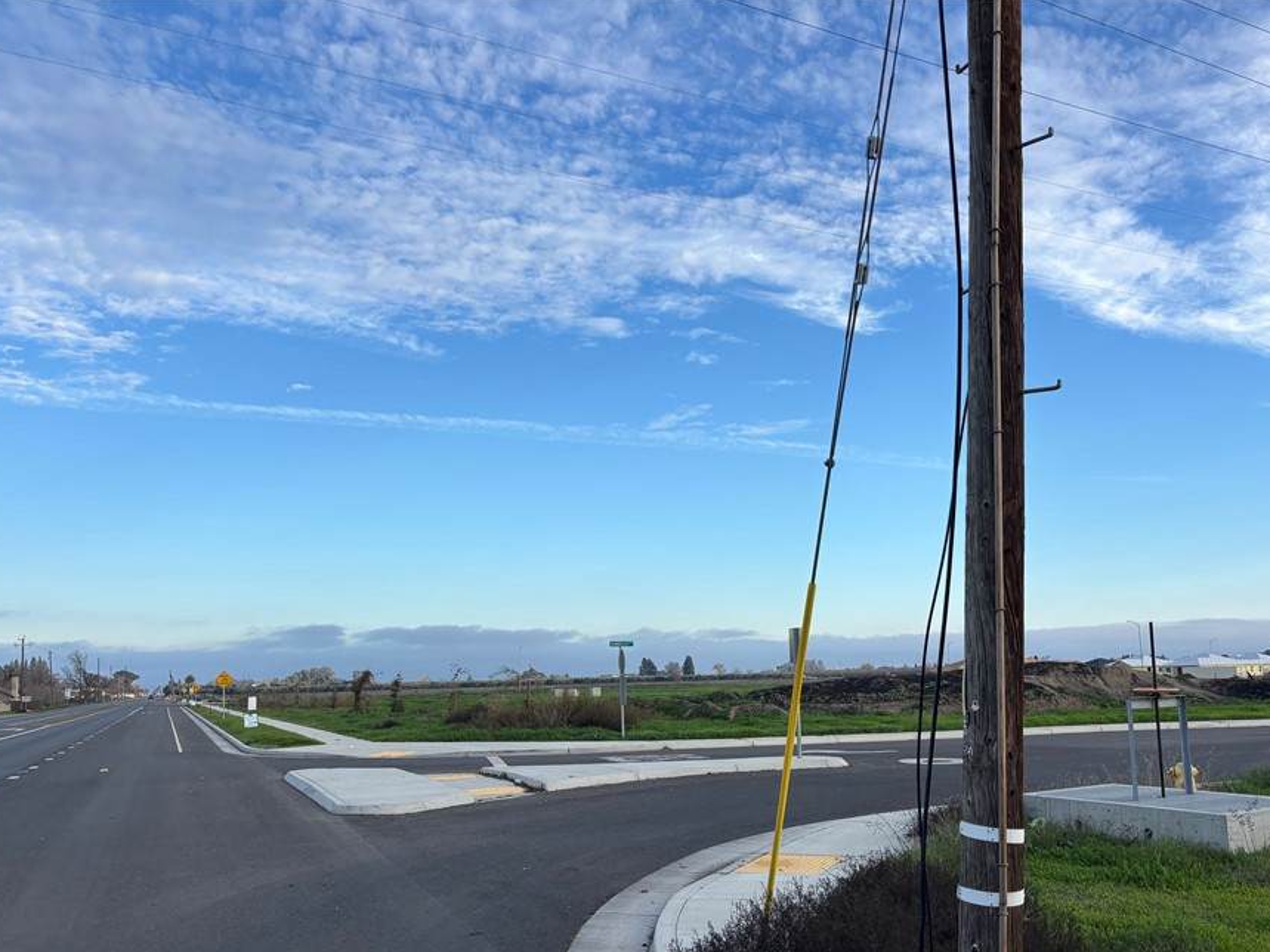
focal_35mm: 31
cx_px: 665
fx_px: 1137
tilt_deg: +4.2
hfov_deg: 58.3
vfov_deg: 45.2
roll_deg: +1.4
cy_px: 563
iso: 50
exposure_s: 1/1845
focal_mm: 5.96
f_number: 1.6
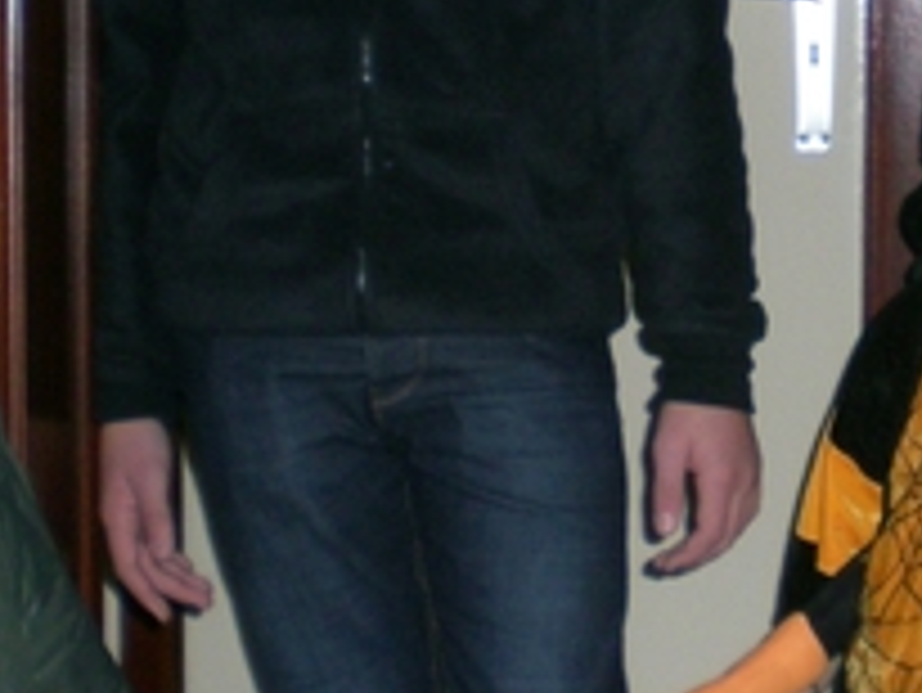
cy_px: 220
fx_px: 2958
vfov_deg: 13.3
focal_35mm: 111
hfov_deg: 17.5
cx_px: 756
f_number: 3.1
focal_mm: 6.3
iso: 184
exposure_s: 1/60
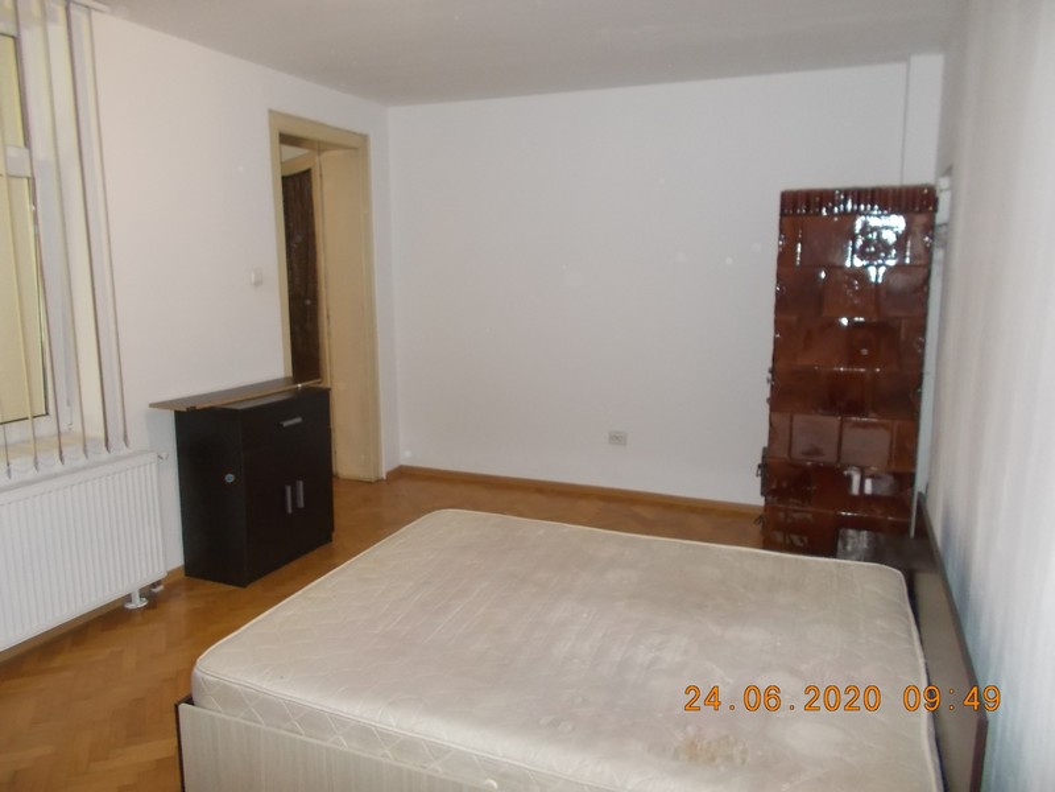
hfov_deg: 67.3
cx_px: 528
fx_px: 792
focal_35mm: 26
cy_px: 396
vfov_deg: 53.1
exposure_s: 1/25
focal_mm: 4.6
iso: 250
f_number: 3.2
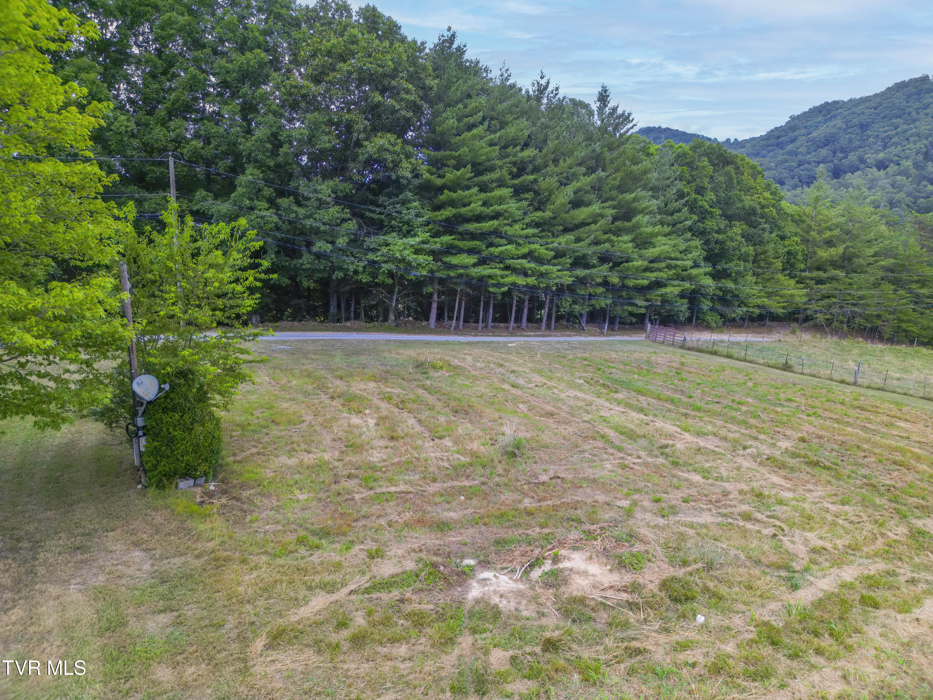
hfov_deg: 71.6
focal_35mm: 24
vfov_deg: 56.8
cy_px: 350
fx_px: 647
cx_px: 466
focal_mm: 6.72
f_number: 1.7
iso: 110
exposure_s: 1/15
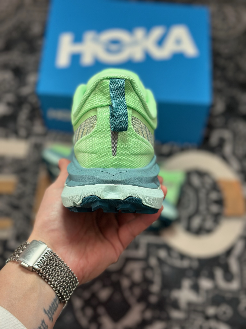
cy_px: 164
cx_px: 123
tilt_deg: -61.1
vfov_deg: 39.7
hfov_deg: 30.3
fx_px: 455
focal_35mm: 48
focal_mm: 6.86
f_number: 1.78
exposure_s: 1/1000
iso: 80
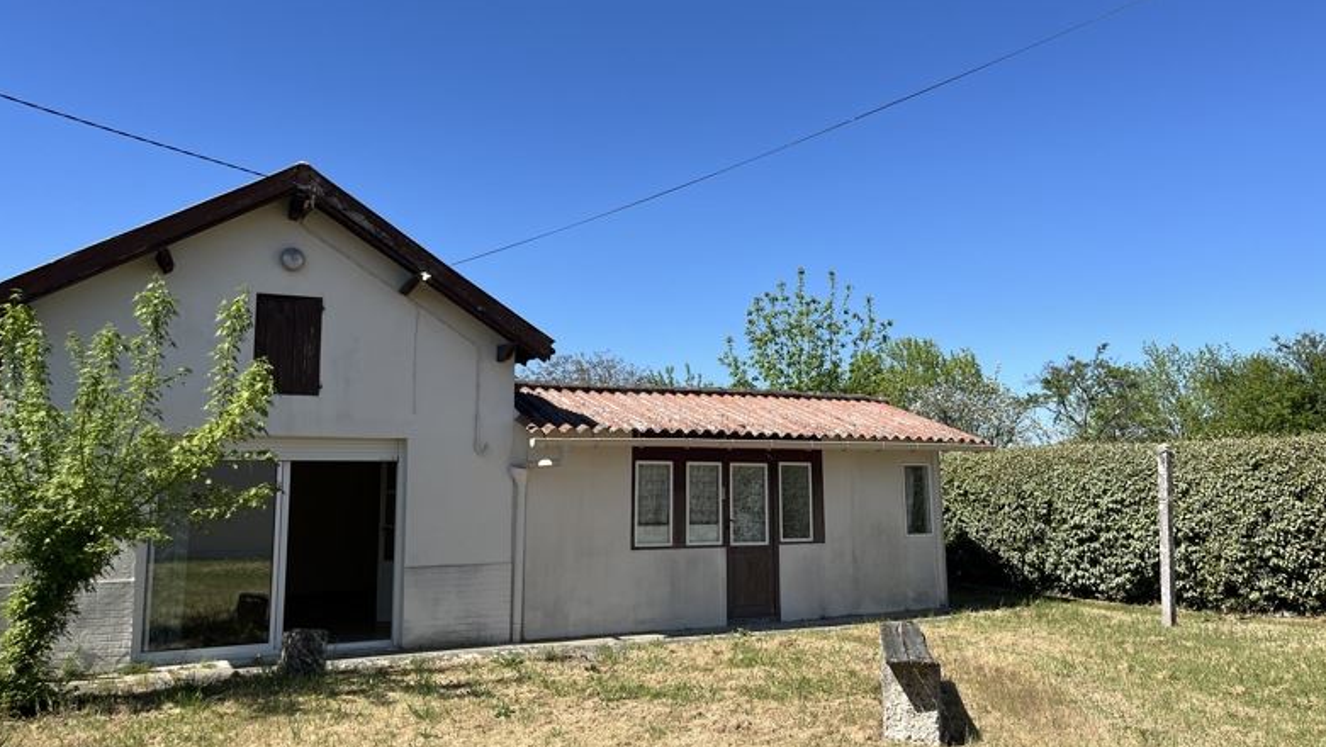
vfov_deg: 40.2
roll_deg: +0.1
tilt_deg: +7.6
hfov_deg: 66.0
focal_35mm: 29
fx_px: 1020
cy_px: 340
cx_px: 662
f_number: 1.6
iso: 50
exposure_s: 1/3311
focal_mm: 5.1
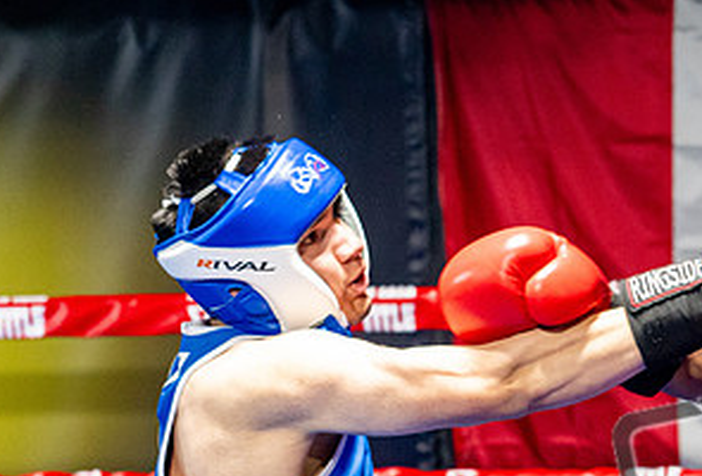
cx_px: 320
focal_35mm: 168
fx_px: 3293
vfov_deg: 8.1
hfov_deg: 12.2
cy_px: 638
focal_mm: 60
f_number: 2
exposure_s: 1/800
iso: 4000
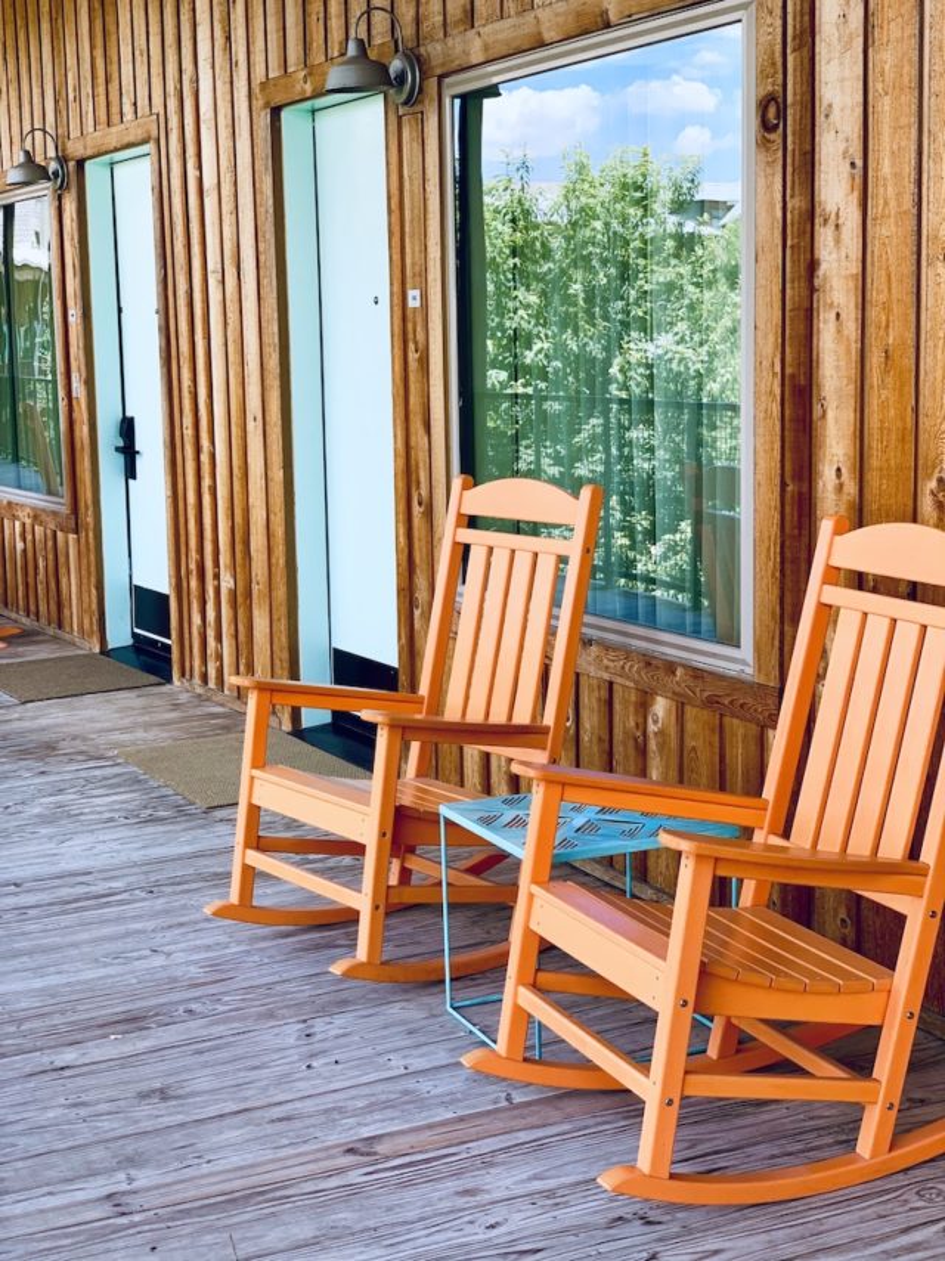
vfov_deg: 36.8
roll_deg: +1.1
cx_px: 472
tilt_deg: -8.3
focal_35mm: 52
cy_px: 630
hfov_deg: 28.0
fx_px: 1894
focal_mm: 6
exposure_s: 1/122
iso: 25
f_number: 2.4
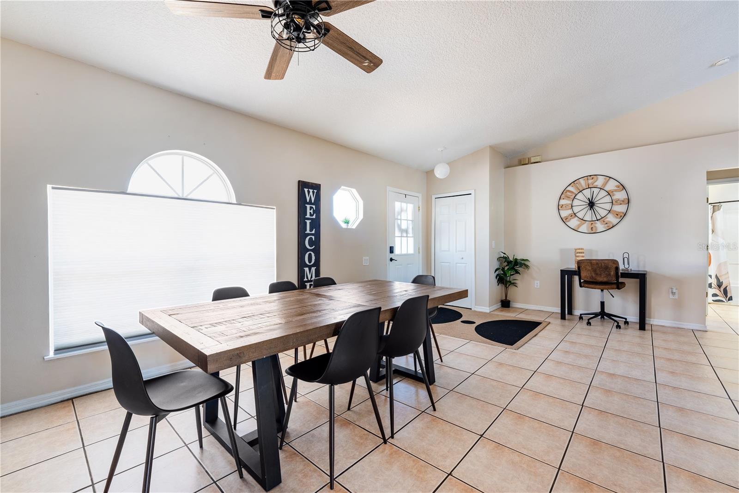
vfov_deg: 81.2
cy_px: 246
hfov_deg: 104.3
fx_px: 287
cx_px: 370
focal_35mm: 14
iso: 250
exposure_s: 1/15
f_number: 9
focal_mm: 14
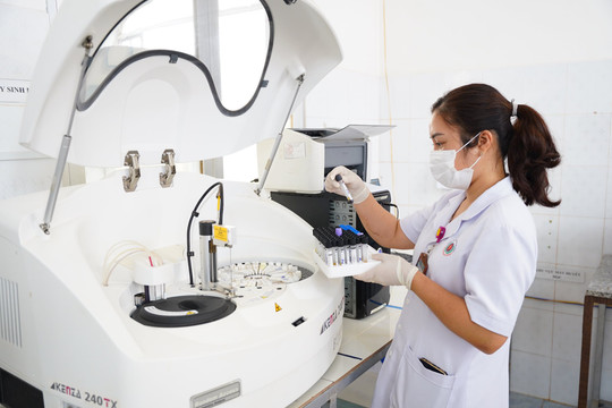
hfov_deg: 60.8
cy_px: 204
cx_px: 306
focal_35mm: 31
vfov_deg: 42.7
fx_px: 522
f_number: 3.2
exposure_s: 1/200
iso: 1600
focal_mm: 30.7
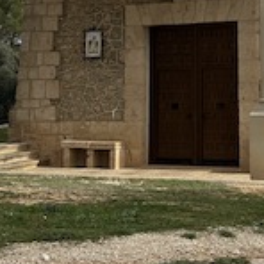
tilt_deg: +10.5
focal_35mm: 92
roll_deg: +0.2
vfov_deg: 17.9
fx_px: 794
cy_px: -59
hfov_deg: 18.3
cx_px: 273
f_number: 1.78
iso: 80
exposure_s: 1/5000
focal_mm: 6.86
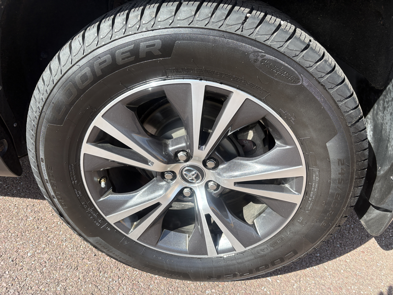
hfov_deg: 67.3
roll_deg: -1.5
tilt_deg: -34.4
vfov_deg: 53.1
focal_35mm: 26
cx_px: 196
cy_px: 148
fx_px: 295
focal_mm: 5.96
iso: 50
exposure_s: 1/731
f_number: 1.6
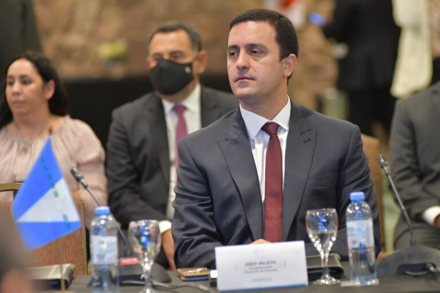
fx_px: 3116
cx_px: 220
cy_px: 146
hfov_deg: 8.1
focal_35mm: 255
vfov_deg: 5.4
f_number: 3.5
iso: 2000
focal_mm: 170
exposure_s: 1/160
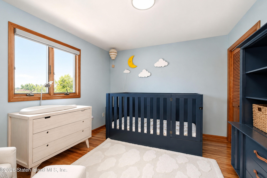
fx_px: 111
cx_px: 134
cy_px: 89
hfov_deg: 100.4
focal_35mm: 15
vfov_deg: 77.3
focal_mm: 10
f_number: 8
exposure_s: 1/80
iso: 1250
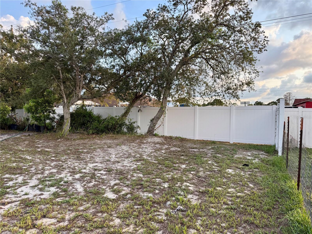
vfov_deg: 56.8
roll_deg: -2.2
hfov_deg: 71.6
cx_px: 156
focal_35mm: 24
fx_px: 216
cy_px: 117
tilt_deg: -1.4
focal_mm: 6.76
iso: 100
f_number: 1.78
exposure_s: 1/742
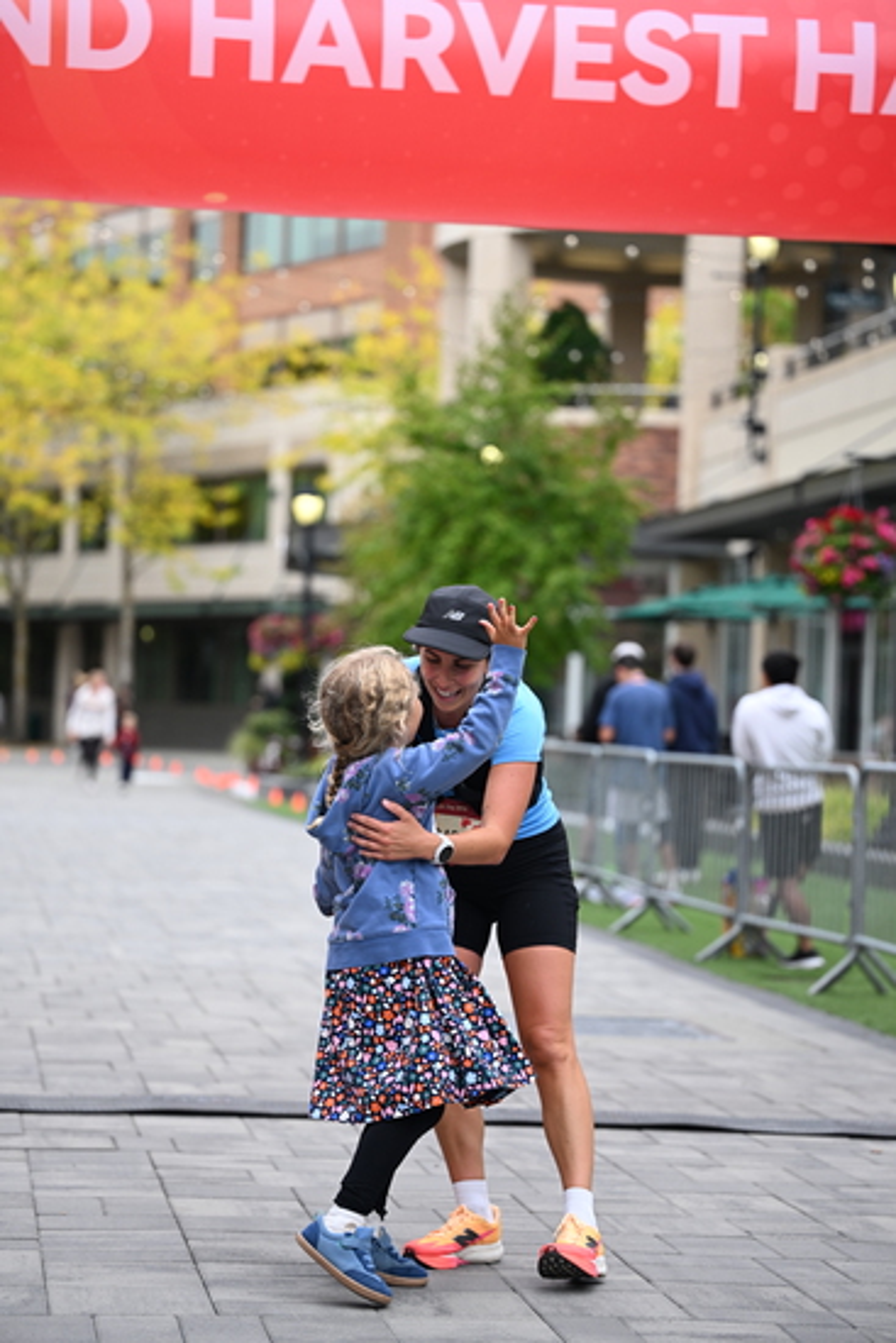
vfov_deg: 22.1
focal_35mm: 92
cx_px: 448
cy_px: 672
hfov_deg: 14.9
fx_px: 3432
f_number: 2.8
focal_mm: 92
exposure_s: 1/2000
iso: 640
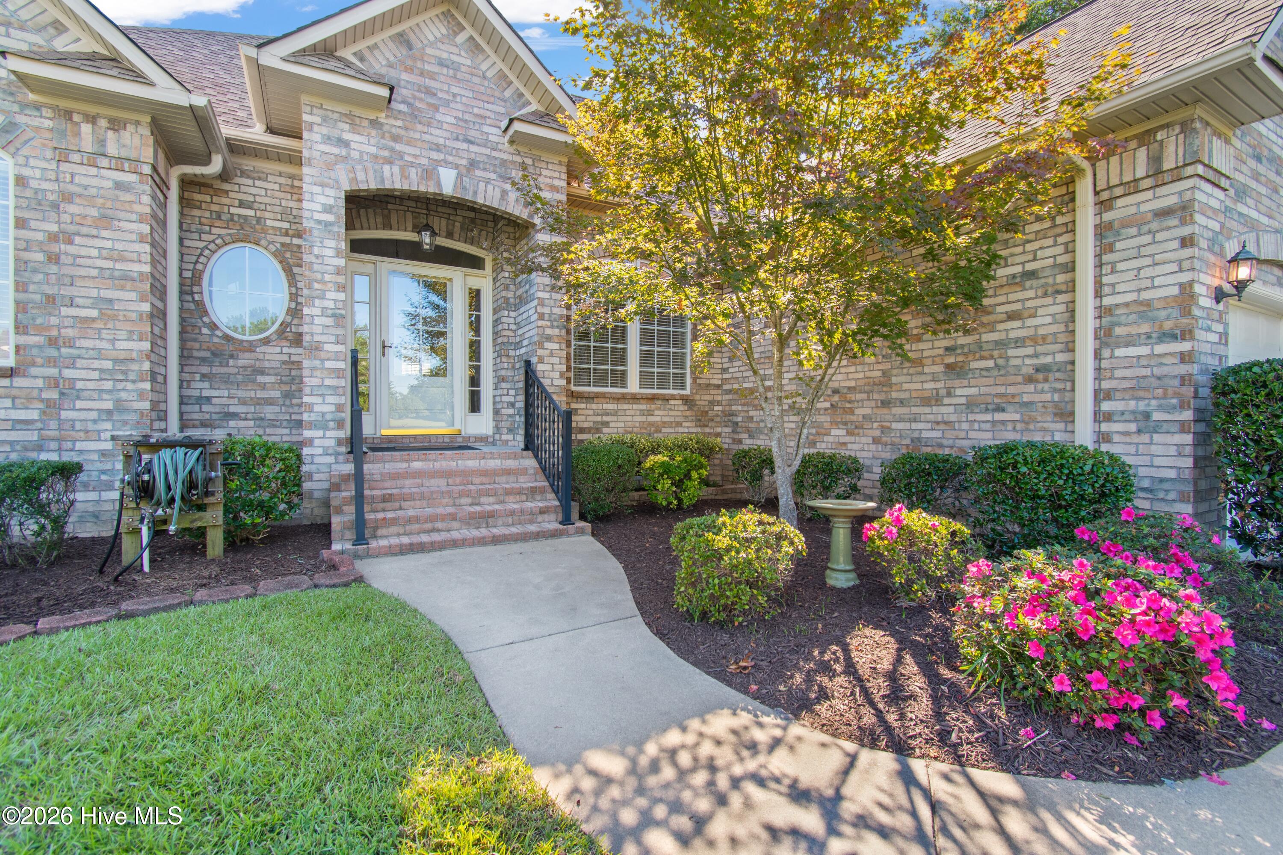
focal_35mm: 15
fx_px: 535
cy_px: 428
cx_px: 642
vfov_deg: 77.3
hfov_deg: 100.4
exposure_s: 1/80
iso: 100
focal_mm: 10
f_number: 4.5
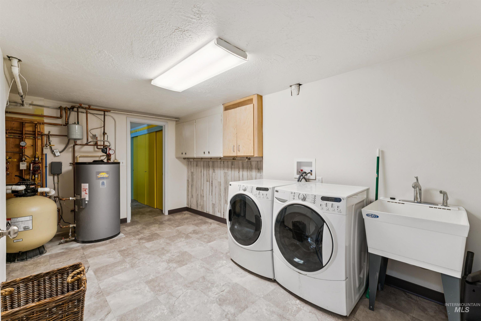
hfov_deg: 99.3
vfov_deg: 76.2
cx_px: 240
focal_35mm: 15
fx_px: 204
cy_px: 160
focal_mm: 15.3
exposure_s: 1/6
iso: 400
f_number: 13
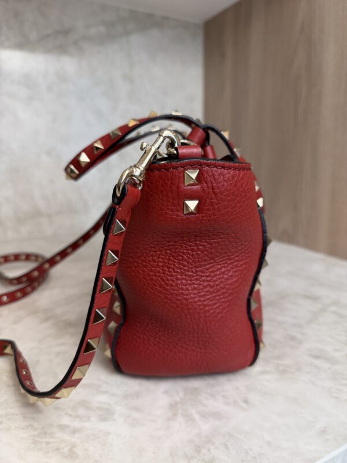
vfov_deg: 71.6
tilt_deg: -11.8
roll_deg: -0.5
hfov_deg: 56.8
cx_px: 174
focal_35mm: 24
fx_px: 321
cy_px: 232
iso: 80
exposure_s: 1/120
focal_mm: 6.76
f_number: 1.78
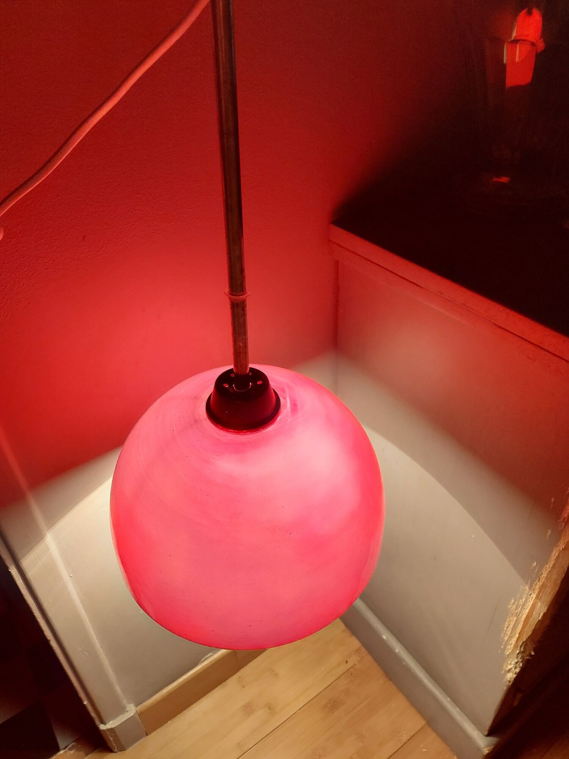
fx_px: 526
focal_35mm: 24
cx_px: 284
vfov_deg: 71.6
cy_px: 380
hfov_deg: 56.8
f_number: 1.8
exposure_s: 1/60
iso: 250
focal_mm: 5.23
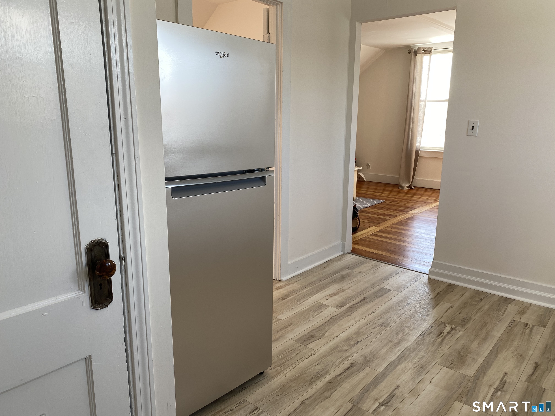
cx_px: 278
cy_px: 208
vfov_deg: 53.1
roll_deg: +0.9
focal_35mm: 26
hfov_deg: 67.3
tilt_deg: -12.5
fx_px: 417
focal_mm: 4.25
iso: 32
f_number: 1.8
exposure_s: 1/131
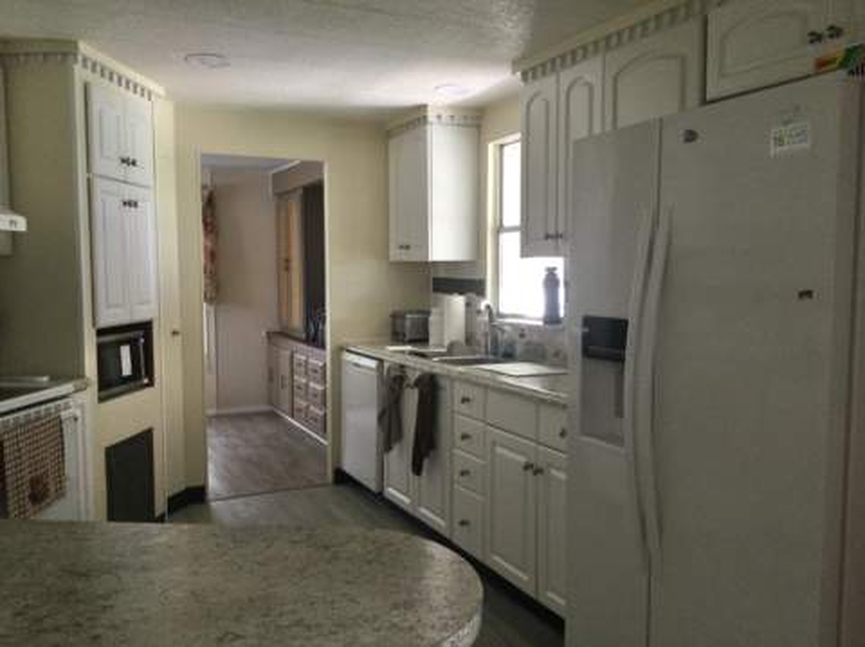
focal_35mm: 31
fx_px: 774
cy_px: 324
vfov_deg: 45.4
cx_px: 432
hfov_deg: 58.4
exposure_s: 1/30
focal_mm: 3.3
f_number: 2.4
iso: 64
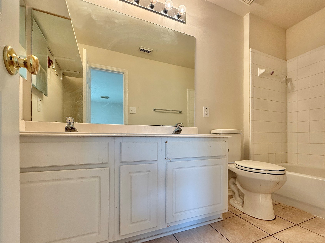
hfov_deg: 90.8
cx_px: 178
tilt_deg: -0.5
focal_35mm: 17
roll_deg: -0.1
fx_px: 160
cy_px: 140
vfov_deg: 74.3
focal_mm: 2.22
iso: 160
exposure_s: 1/120
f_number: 2.2
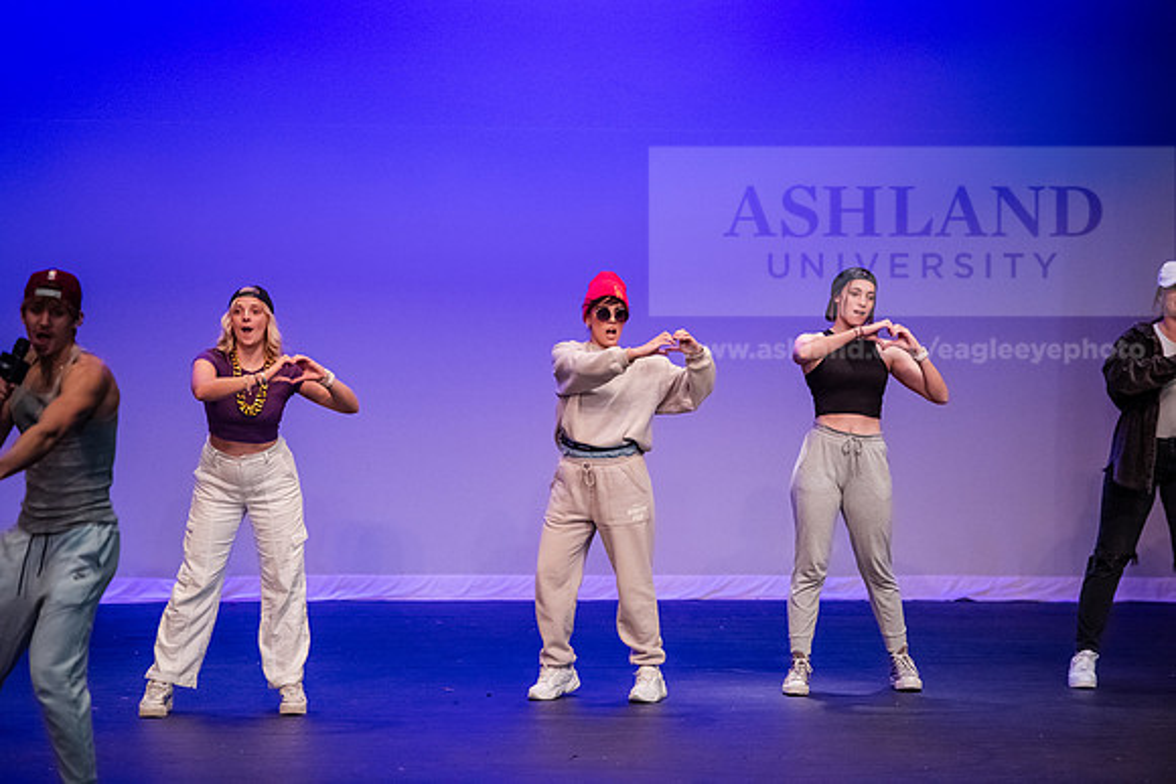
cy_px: 392
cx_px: 588
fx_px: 5881
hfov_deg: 11.4
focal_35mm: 180
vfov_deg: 7.6
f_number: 3.5
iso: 4000
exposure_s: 1/320
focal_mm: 180
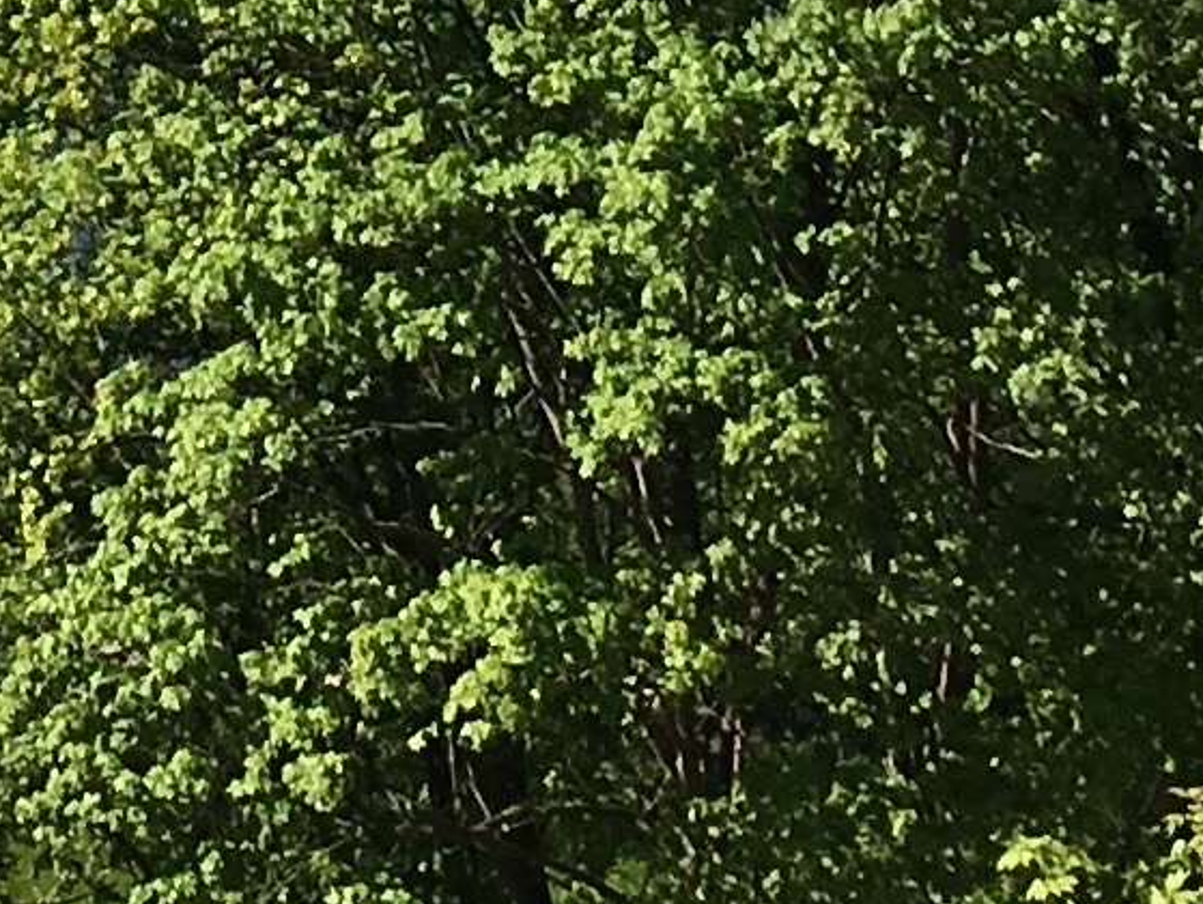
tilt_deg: +3.3
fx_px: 7268
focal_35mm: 209
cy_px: -1774
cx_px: -118
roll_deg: -1.0
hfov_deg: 9.4
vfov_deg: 6.5
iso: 25
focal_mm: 4.15
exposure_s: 1/1603
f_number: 2.2
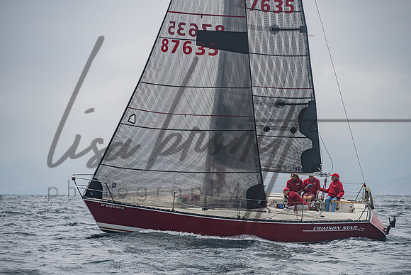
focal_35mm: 215
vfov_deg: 6.4
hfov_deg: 9.6
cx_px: 209
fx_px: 2449
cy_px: 147
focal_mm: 190
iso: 160
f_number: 6.3
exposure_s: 1/1000
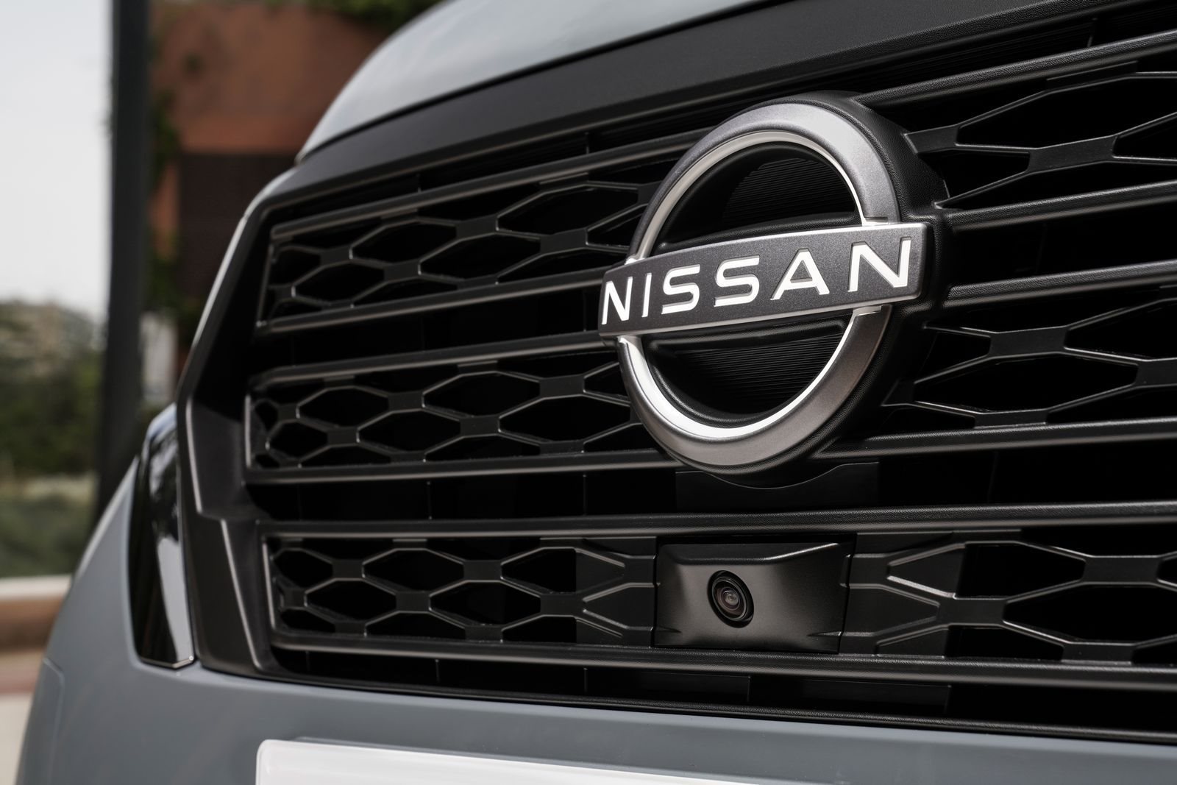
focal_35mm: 70
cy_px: 392
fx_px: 2289
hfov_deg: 28.8
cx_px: 588
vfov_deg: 19.5
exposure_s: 1/100
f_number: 11
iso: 250
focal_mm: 70
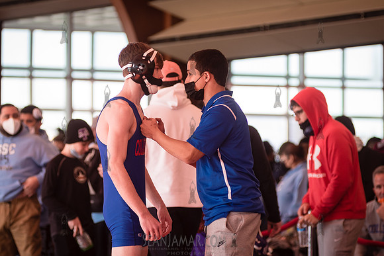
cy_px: 113
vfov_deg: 5.5
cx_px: 181
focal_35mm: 251
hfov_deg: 8.2
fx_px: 2681
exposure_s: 1/400
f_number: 4
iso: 400
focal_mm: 170
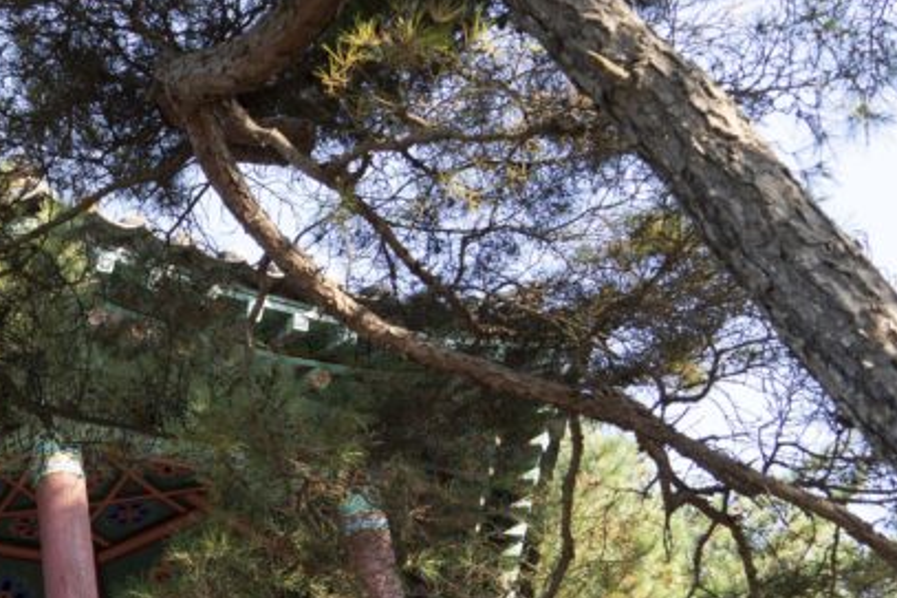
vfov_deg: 18.3
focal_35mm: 73
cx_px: -139
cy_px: 553
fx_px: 1818
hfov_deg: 25.3
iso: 100
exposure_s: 1/80
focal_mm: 29
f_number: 4.5
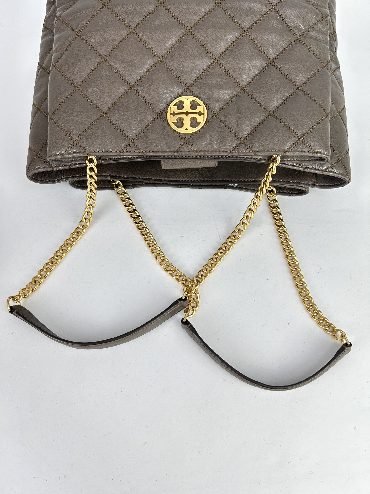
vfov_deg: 67.3
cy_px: 247
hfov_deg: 53.1
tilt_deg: -62.2
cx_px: 185
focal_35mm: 26
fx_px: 371
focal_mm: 5.7
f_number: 1.5
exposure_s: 1/159
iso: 40
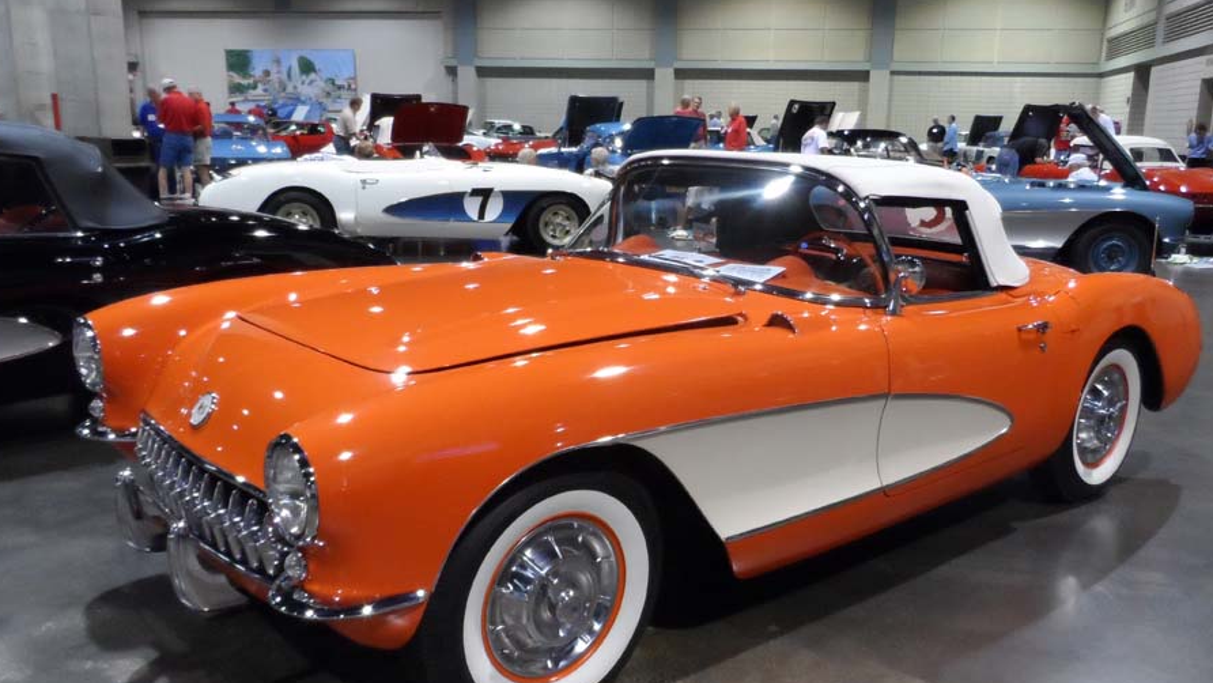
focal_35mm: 30
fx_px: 965
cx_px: 634
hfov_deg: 64.3
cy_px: 397
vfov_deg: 38.9
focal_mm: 4
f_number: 3.2
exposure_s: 1/30
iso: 320
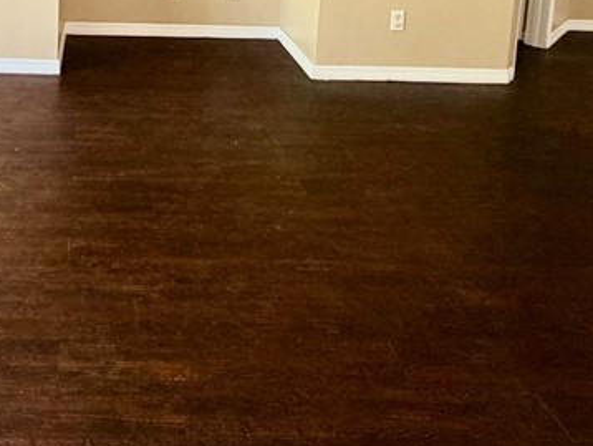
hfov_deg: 44.5
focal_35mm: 40
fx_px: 686
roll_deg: -1.3
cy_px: -90
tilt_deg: -6.7
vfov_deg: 30.5
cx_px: 121
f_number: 2.2
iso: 200
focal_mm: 2.22
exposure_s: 1/60
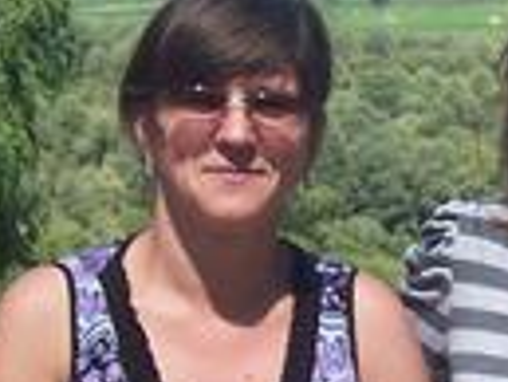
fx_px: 2409
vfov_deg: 9.1
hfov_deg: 12.0
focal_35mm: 164
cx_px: 421
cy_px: 248
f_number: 3.4
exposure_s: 1/500
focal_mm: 5.5
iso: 80
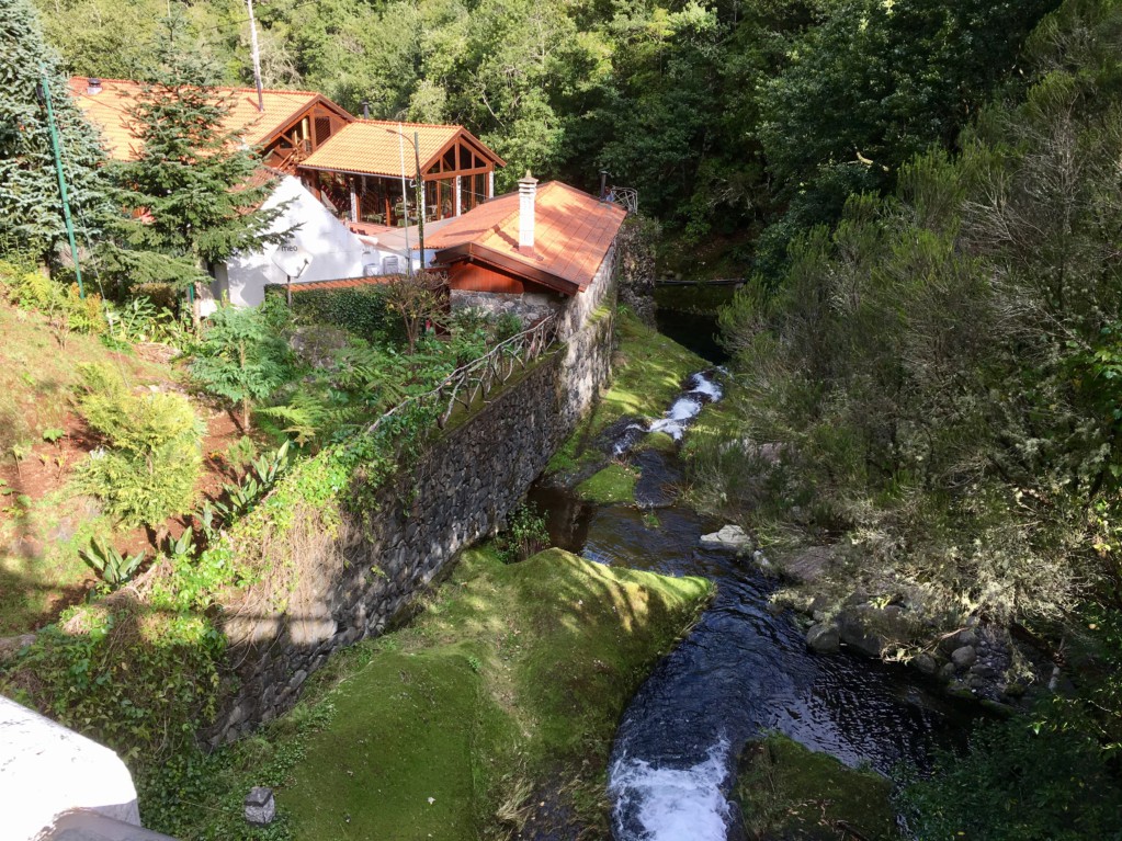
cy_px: 420
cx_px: 561
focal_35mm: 29
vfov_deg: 48.2
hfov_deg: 61.7
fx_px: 940
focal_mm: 4.15
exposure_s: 1/351
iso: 25
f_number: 2.2
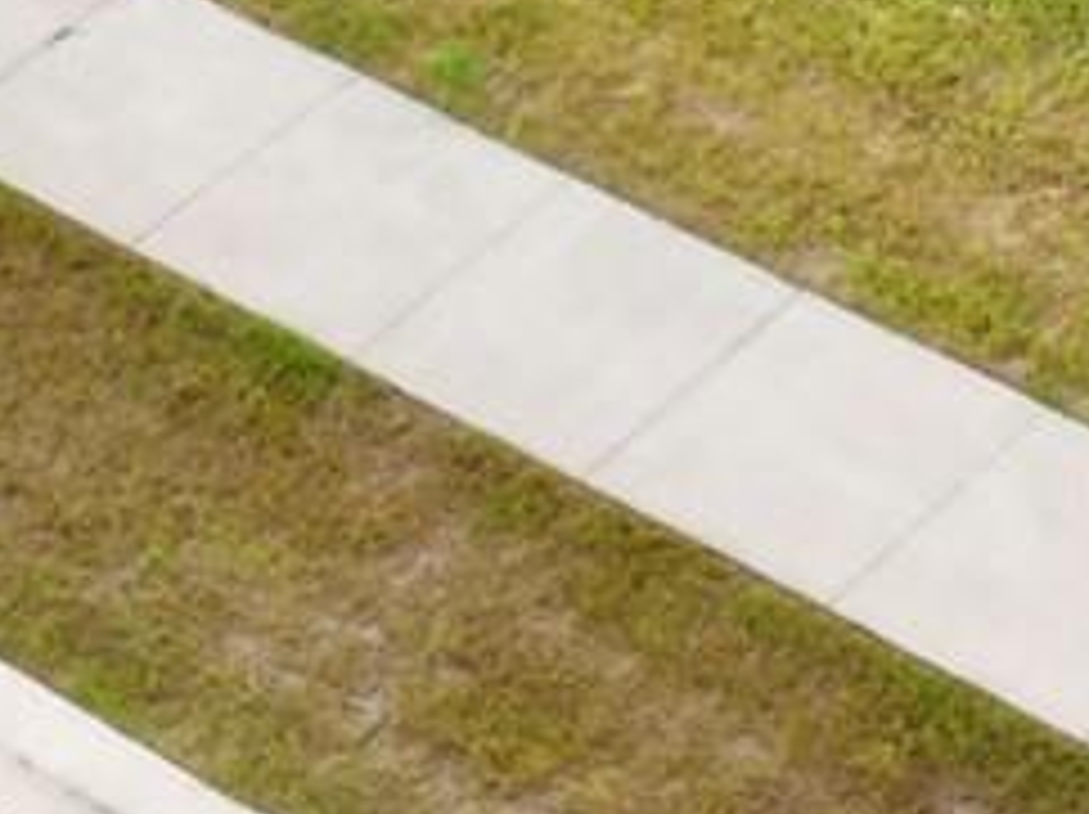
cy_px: 4
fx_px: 4997
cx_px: 2142
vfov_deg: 9.3
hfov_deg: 11.3
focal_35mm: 159
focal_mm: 6.72
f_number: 1.7
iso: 130
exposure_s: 1/2000
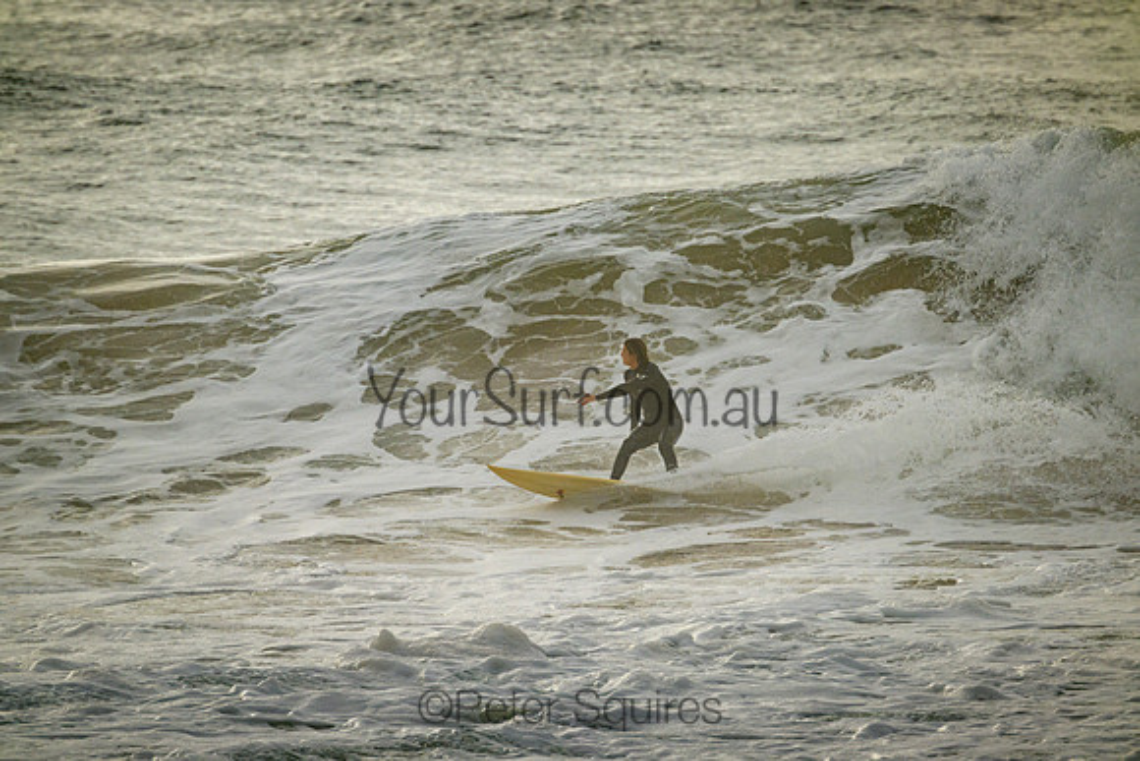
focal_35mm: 800
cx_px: 570
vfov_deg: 1.7
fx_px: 25338
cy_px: 380
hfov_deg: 2.6
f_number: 11
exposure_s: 1/2500
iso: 900
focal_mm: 800
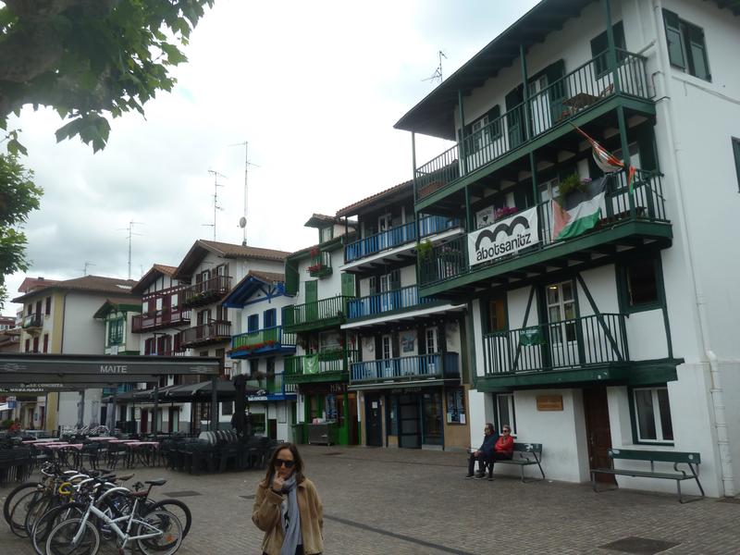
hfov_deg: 60.0
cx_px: 370
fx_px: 641
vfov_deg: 46.8
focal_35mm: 30
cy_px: 278
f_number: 4
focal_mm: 5
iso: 80
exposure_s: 1/200
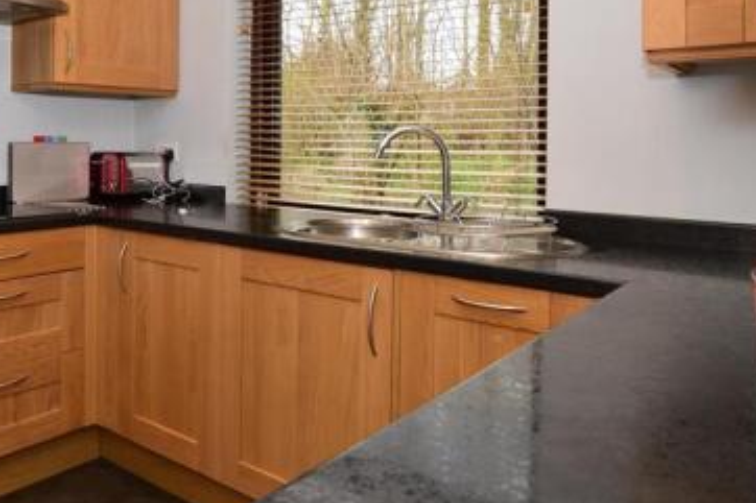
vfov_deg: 42.8
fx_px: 628
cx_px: 317
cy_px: 147
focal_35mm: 30
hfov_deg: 61.8
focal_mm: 11
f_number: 7.1
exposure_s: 1/30
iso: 200
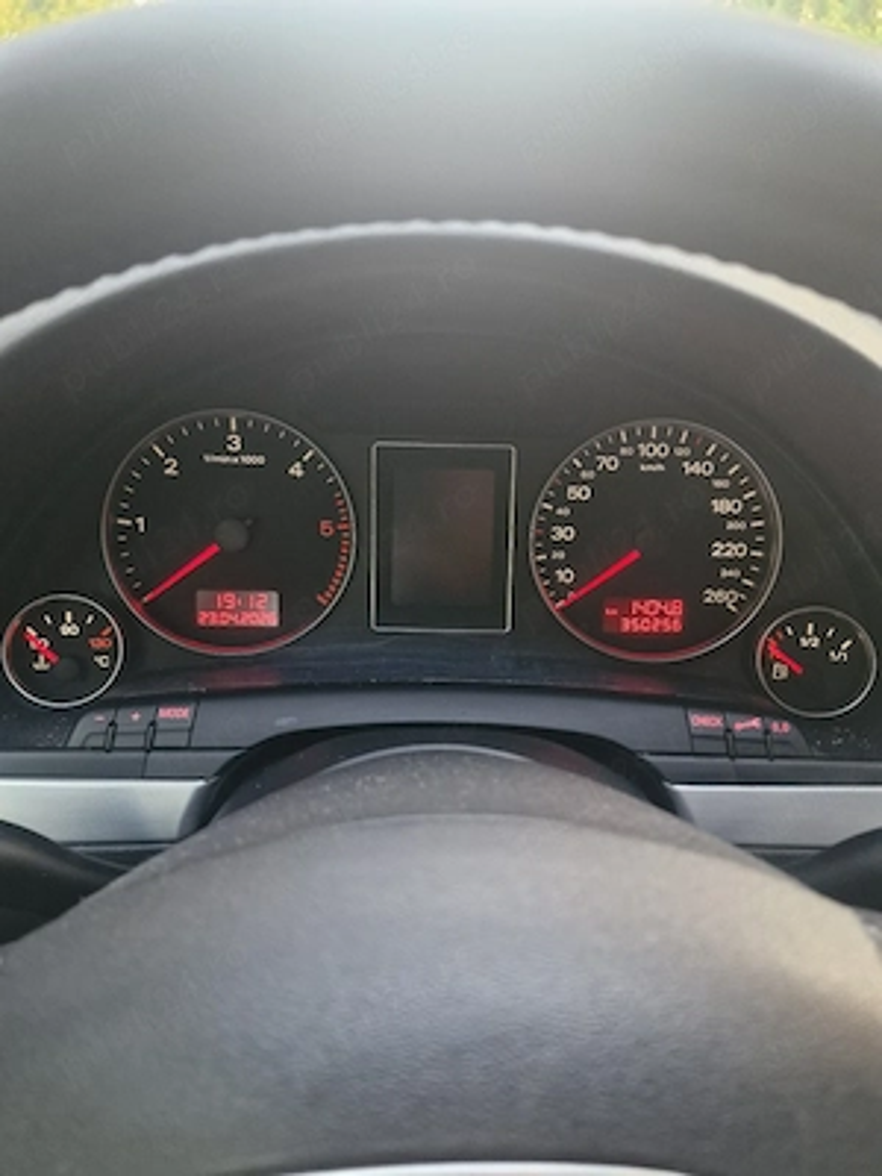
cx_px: 441
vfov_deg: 73.9
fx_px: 781
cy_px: 588
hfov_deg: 58.9
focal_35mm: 23
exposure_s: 1/50
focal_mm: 5.54
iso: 800
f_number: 1.8
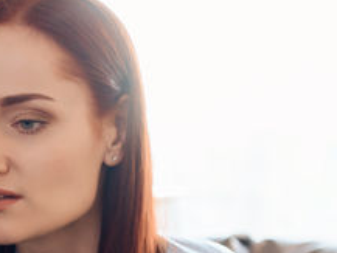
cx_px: -209
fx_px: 1646
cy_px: 375
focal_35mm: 169
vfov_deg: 8.6
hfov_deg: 11.1
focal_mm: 45
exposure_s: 1/100
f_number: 3.2
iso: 320
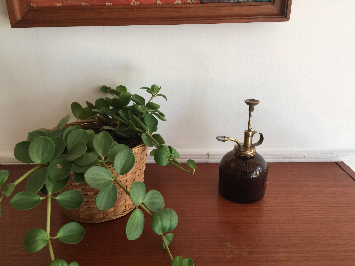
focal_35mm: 29
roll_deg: -0.7
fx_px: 297
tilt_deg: -22.8
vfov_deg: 48.2
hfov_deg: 61.7
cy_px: 133
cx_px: 178
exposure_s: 1/33
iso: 40
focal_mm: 4.15
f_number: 2.2
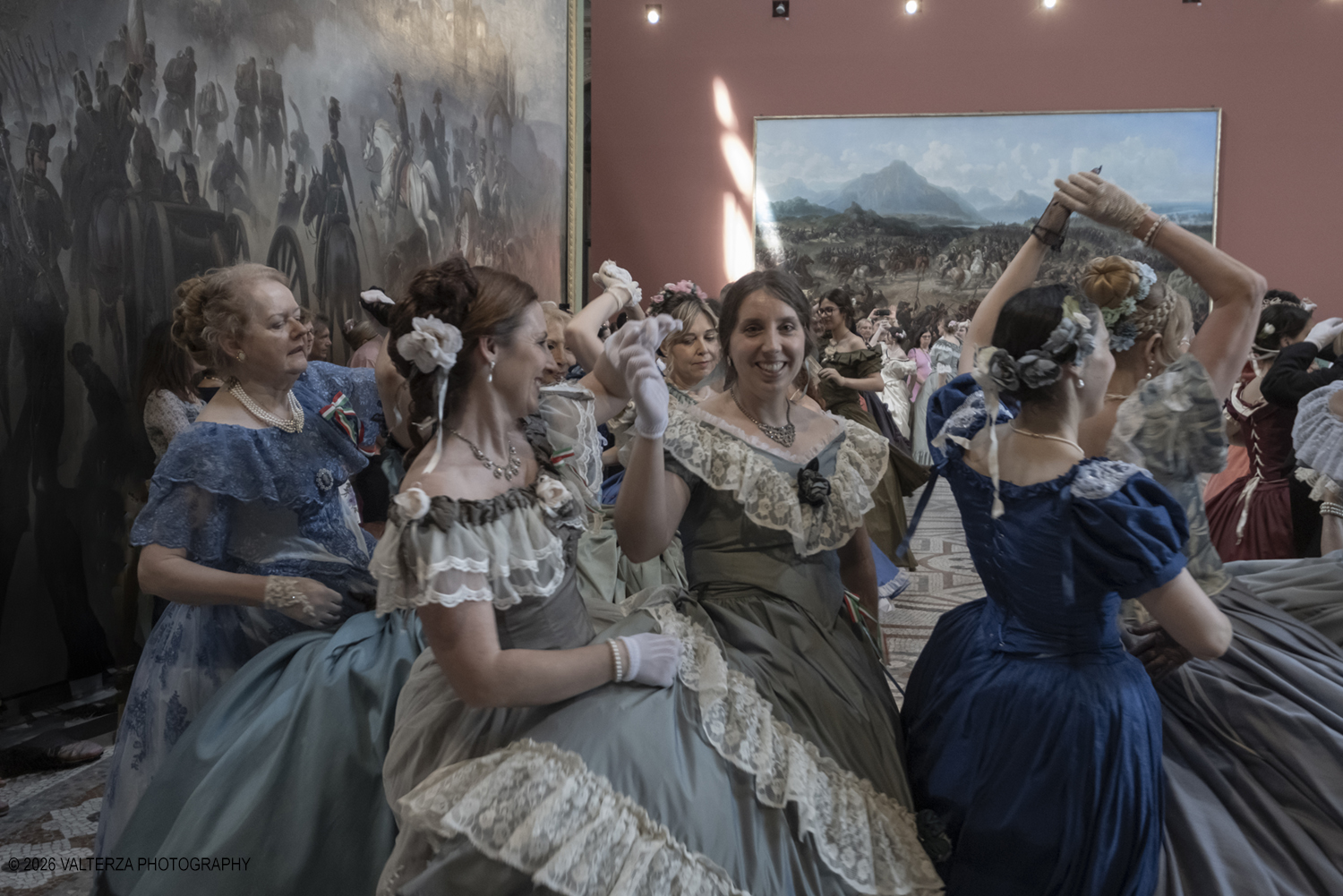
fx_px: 1343
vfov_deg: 36.9
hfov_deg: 53.1
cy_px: 448
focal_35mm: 36
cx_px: 672
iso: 3200
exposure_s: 1/125
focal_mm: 24
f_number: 4
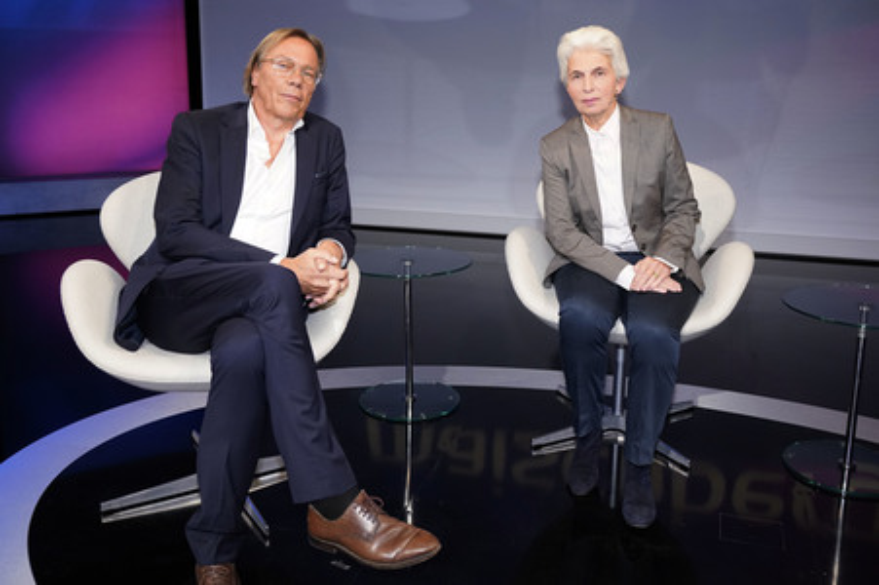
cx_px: 440
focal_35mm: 28
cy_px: 292
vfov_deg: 46.3
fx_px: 683
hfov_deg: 65.5
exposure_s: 1/125
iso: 2000
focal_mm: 28
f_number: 5
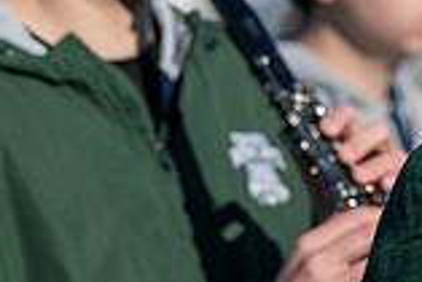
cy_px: 26
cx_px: 736
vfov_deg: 2.5
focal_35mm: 554
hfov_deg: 3.7
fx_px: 6500
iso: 250
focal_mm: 150
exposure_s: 1/2000
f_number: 5
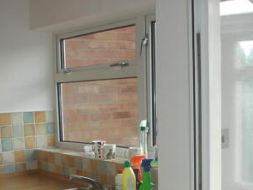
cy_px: 184
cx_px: 124
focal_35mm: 69
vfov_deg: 20.7
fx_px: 504
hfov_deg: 28.2
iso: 50
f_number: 3
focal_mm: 5.8
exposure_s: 1/30
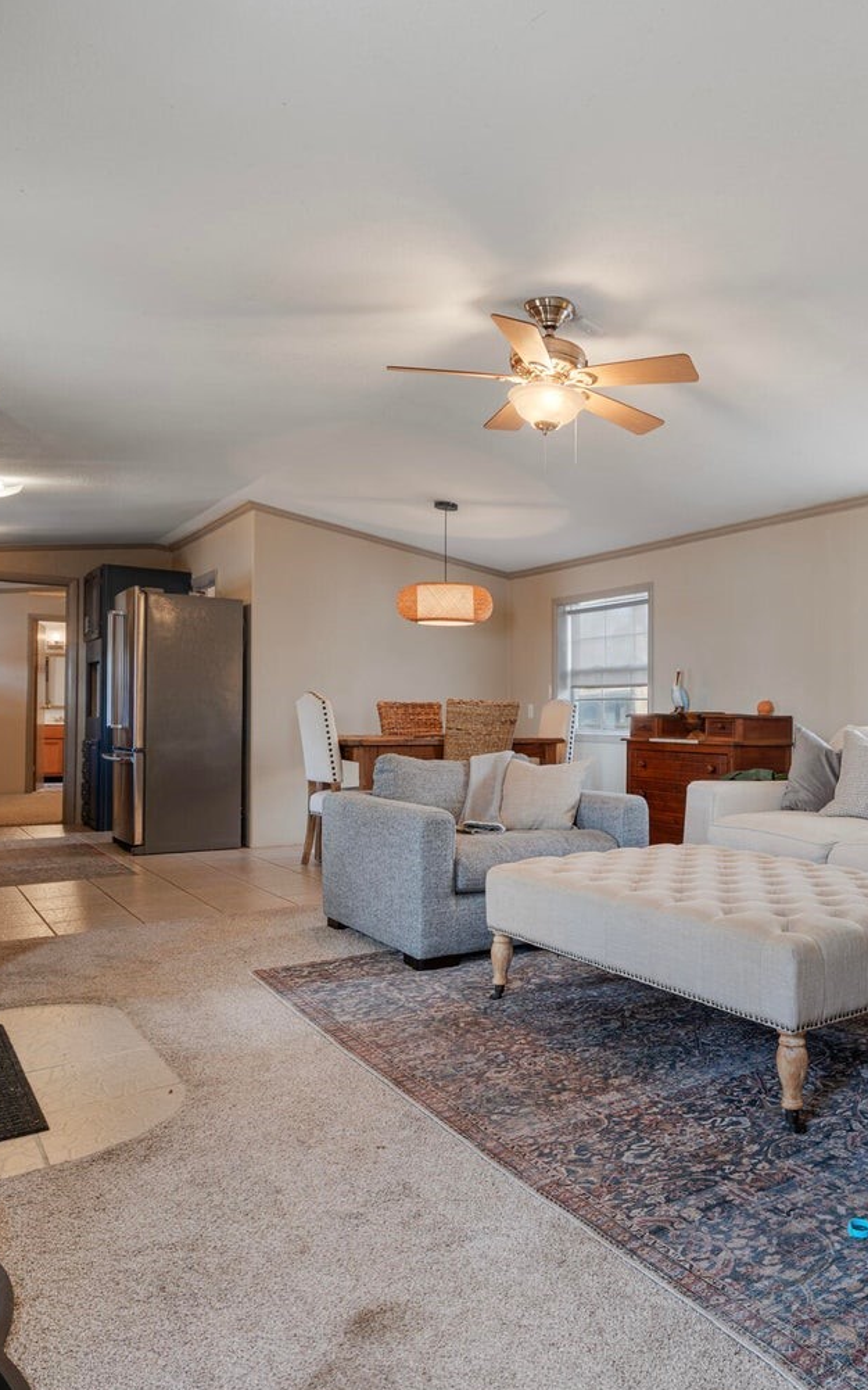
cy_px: 696
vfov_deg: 72.6
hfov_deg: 47.1
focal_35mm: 25
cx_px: 670
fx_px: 947
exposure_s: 1/2
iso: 160
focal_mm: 16
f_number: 8
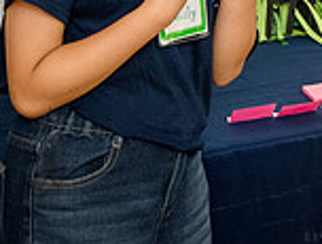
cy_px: -179
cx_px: 363
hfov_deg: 15.0
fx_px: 1185
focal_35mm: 127
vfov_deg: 11.0
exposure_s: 1/400
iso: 4000
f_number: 4
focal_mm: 28
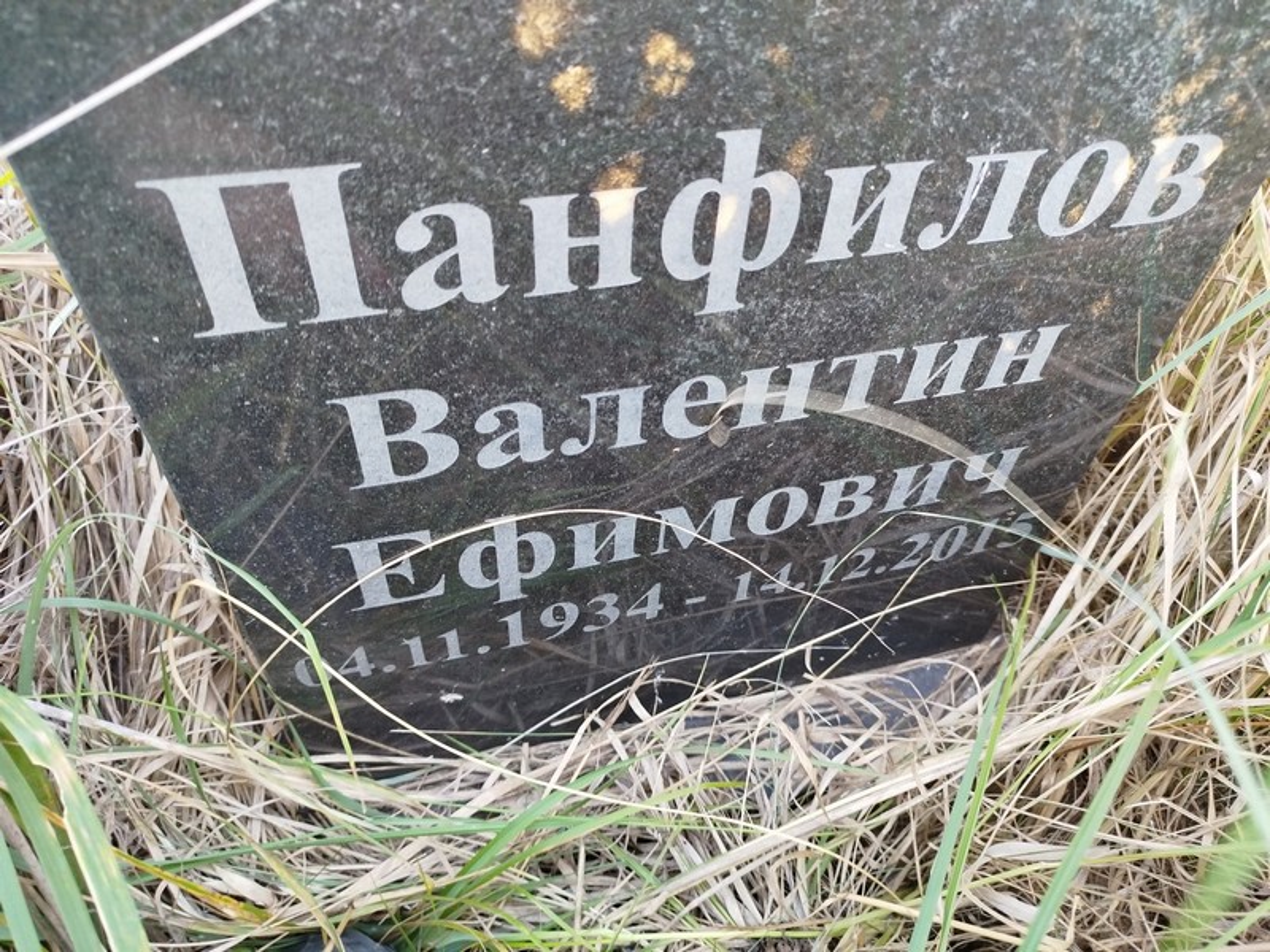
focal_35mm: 24
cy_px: 476
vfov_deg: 56.8
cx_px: 635
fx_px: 881
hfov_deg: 71.6
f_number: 1.7
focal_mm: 5.31
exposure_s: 1/33
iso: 400
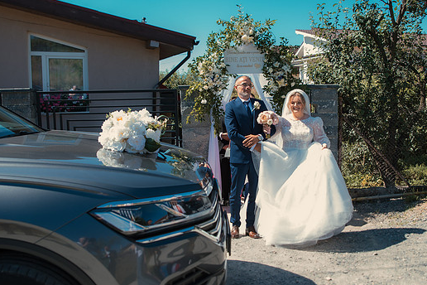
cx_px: 231
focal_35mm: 30
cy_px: 108
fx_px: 356
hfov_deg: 61.8
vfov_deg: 43.3
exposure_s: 1/500
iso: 200
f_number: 3.5
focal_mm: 24
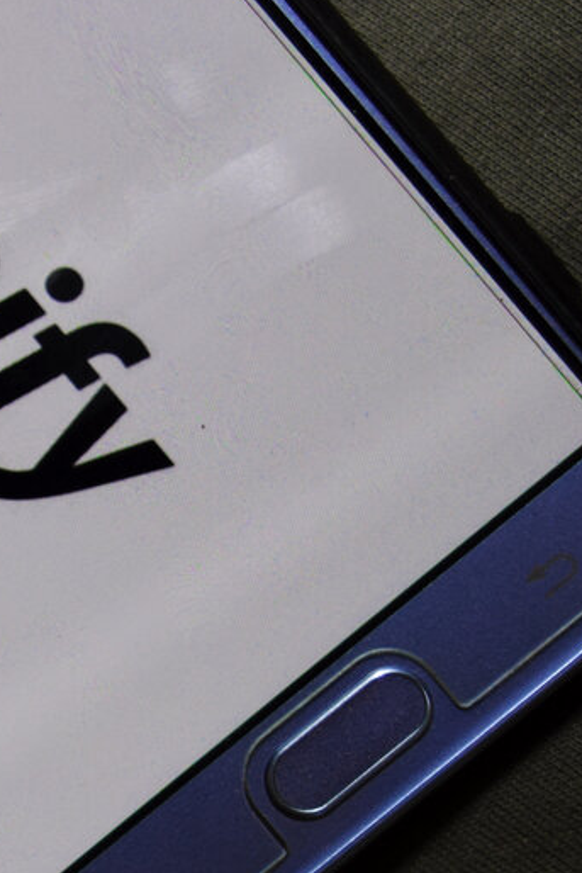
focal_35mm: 175
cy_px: 459
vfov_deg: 11.7
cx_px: -626
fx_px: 4241
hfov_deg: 7.5
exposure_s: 1/125
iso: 400
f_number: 5
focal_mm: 40
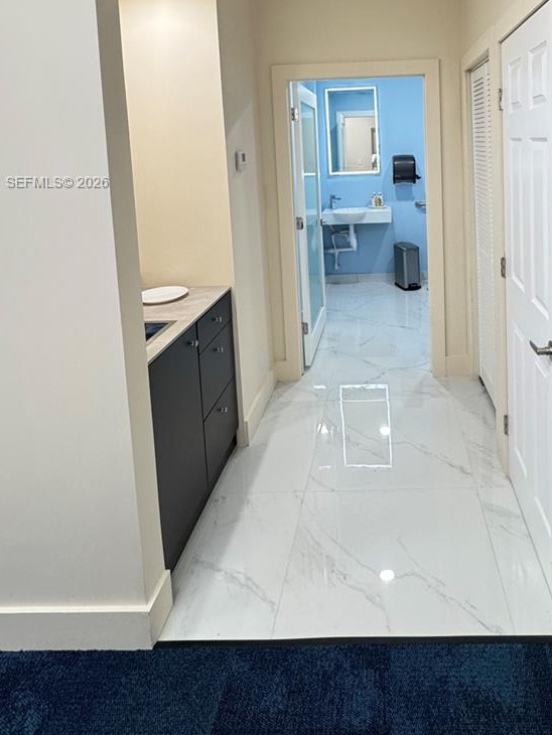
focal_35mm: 23
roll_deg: +2.8
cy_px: 183
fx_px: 489
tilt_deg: -4.5
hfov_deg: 57.4
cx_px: 375
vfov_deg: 69.0
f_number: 2.2
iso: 200
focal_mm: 2.22
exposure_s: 1/60
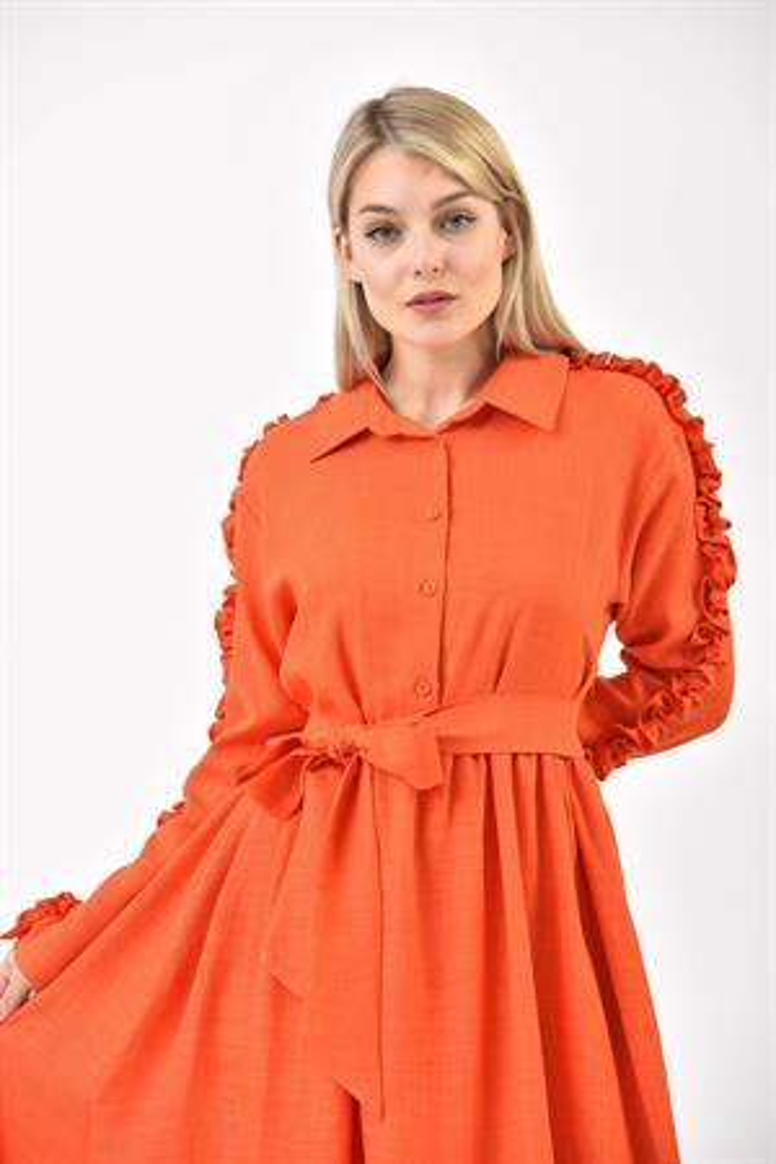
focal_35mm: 155
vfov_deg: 13.2
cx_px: 388
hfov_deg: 8.9
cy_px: 582
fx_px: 5011
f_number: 6.3
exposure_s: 1/160
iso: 100
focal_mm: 155
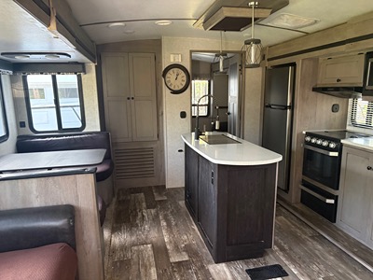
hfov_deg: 67.3
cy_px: 140
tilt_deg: -9.7
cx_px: 186
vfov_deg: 53.1
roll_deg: +2.1
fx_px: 280
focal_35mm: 26
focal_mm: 5.96
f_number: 1.6
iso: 400
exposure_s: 1/40
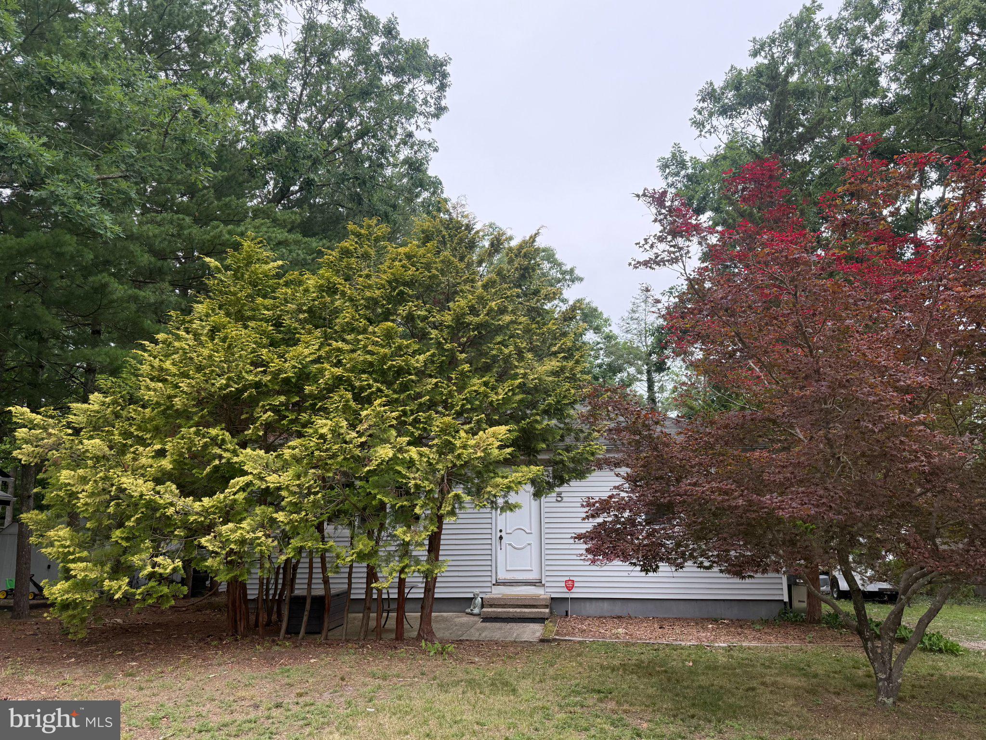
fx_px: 684
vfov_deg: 56.8
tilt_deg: +12.5
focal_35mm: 24
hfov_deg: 71.6
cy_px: 370
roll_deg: +0.2
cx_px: 493
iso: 100
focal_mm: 6.76
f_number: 1.78
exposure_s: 1/788
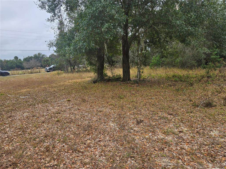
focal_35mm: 23
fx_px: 150
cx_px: 113
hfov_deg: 73.9
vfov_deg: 58.9
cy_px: 84
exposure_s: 1/247
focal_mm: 5.4
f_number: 1.8
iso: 25
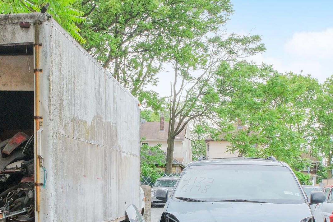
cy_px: 167
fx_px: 388
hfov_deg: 46.2
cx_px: 136
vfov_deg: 31.3
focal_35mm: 42
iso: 800
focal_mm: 10
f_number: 10
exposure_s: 1/60
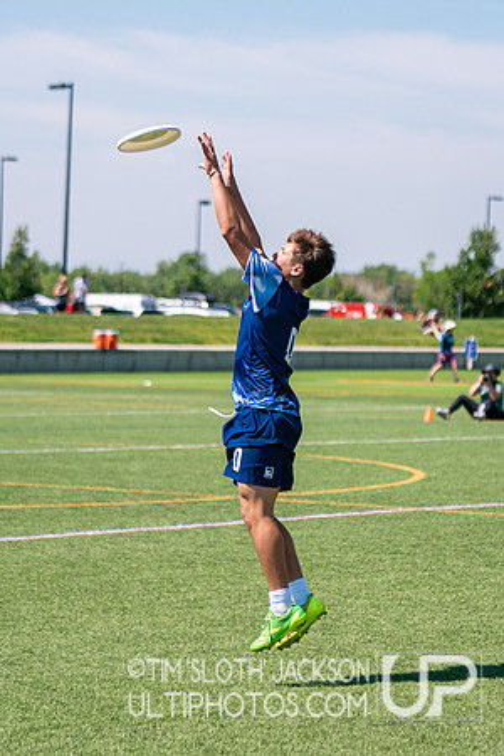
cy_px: 432
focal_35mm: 141
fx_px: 2958
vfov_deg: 14.6
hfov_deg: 9.7
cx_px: 334
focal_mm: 80
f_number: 2.8
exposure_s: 1/12800
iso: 640
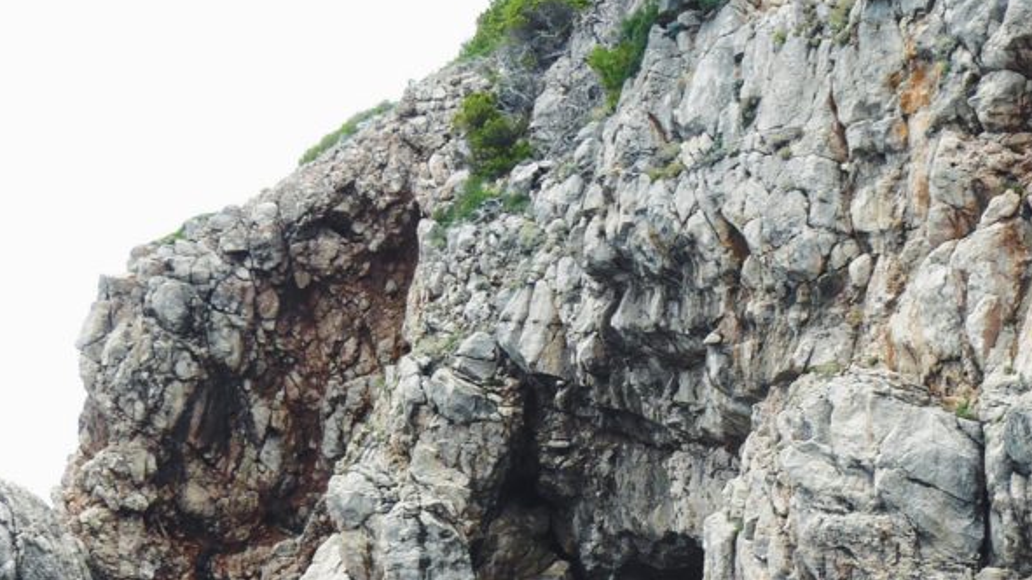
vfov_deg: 17.5
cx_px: 650
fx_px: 1860
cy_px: 498
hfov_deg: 30.9
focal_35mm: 68
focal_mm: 6
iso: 100
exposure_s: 1/200
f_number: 5
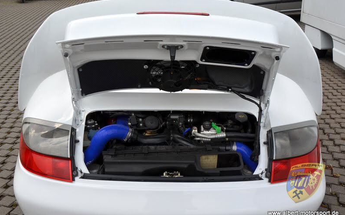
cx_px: 173
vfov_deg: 35.8
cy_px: 108
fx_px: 334
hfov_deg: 54.7
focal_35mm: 36
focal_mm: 23
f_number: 8
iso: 180
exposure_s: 1/250
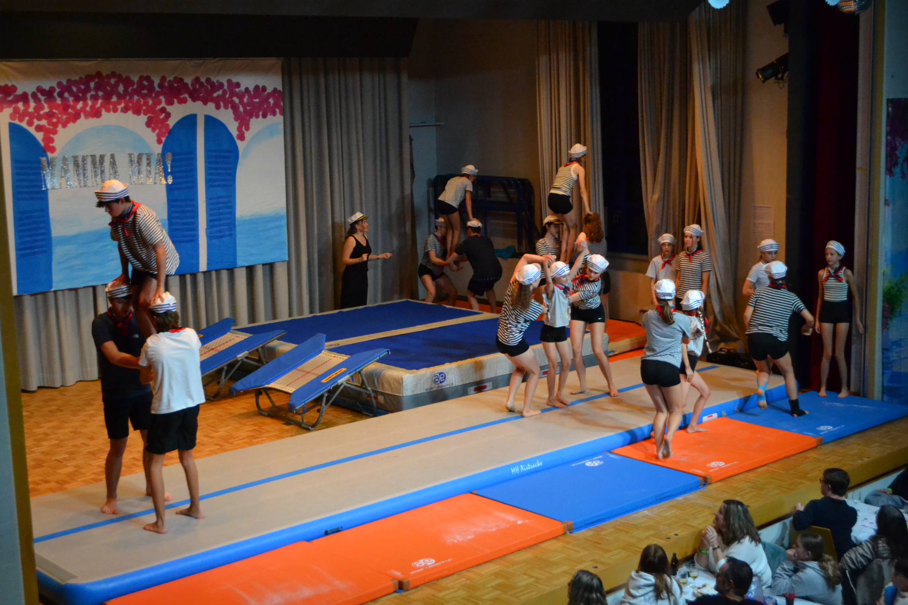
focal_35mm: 51
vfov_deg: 26.5
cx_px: 454
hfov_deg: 38.9
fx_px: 1286
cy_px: 302
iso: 3200
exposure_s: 1/125
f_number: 5
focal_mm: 34
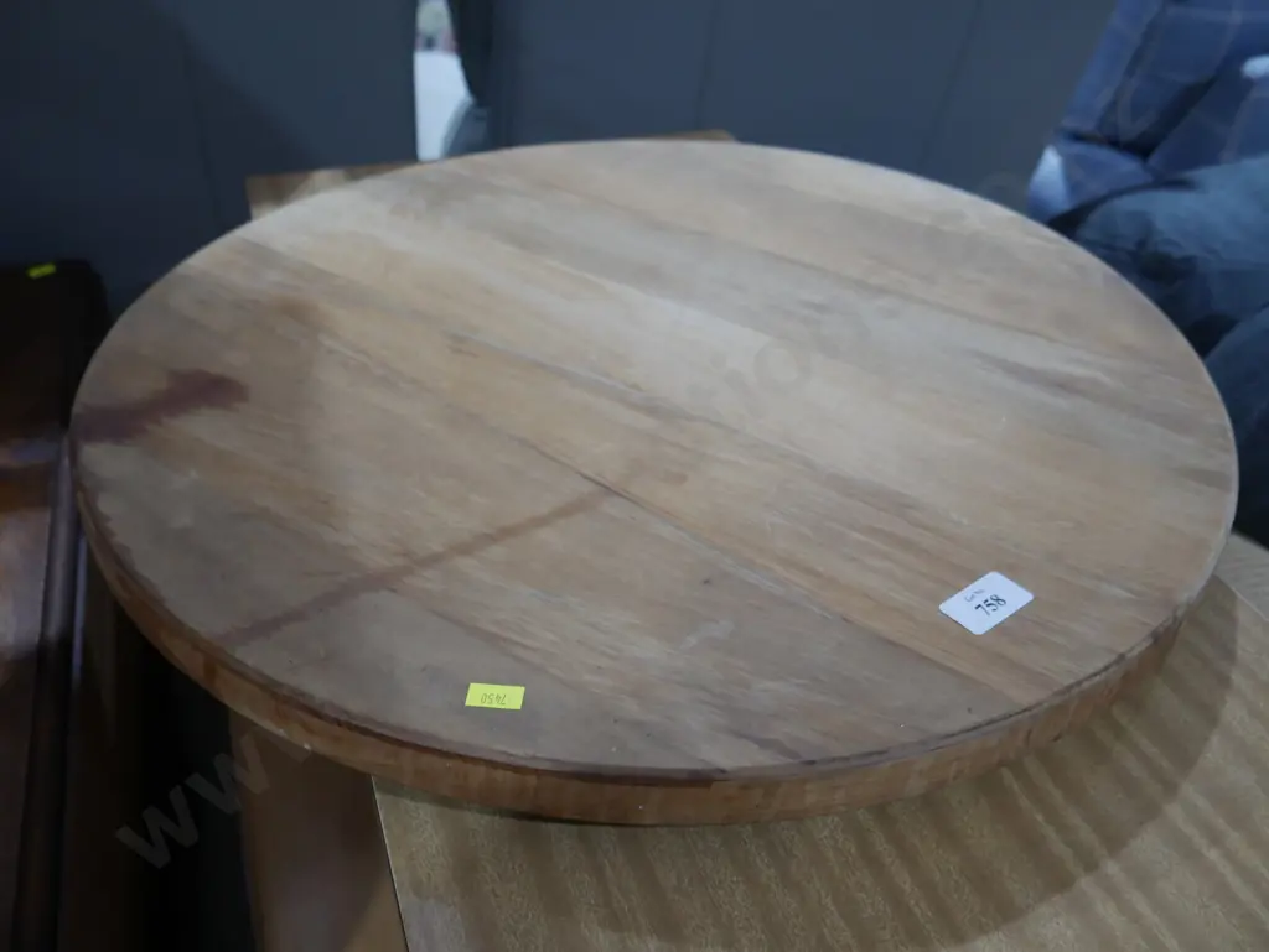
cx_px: 634
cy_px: 476
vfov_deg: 44.2
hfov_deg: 56.8
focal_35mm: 32
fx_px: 1174
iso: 640
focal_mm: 16
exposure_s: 1/60
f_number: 3.6
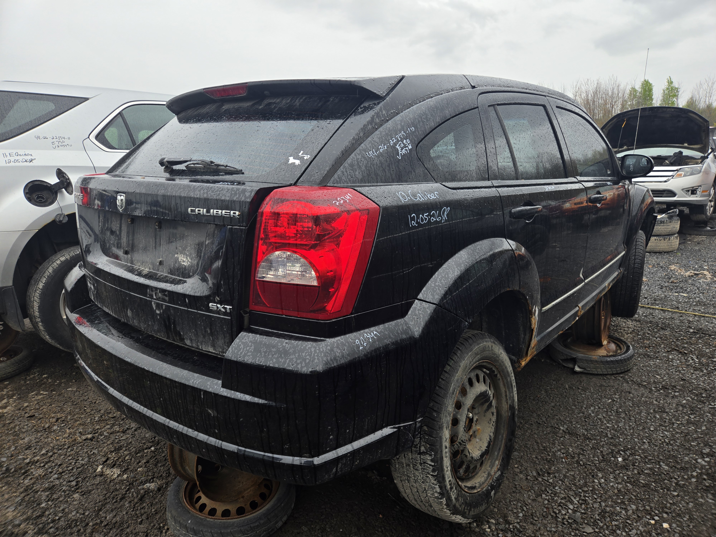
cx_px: 358
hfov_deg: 73.9
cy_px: 268
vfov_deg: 58.9
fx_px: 476
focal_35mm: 23
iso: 25
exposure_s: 1/210
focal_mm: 5.4
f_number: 1.8
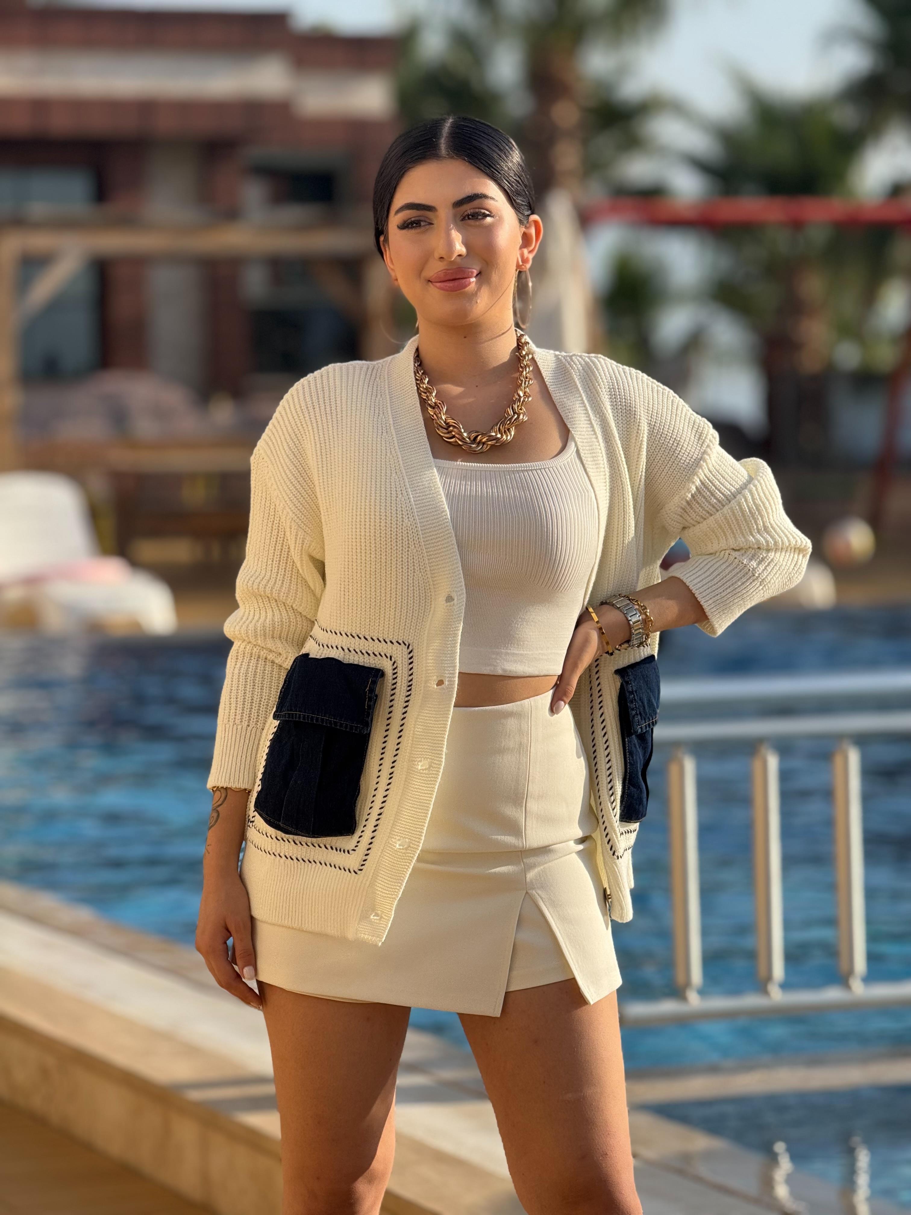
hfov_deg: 12.3
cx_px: 456
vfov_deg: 16.4
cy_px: 608
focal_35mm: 120
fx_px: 4211
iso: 50
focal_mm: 15.66
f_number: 2.8
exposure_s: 1/1186
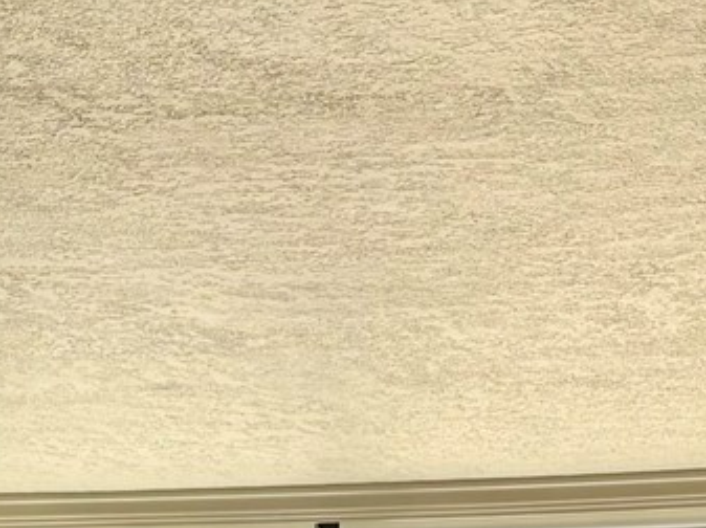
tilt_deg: -4.4
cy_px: 1196
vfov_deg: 9.2
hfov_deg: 13.4
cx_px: 660
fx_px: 2975
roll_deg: +0.6
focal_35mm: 146
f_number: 1.78
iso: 64
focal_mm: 6.76
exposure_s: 1/184
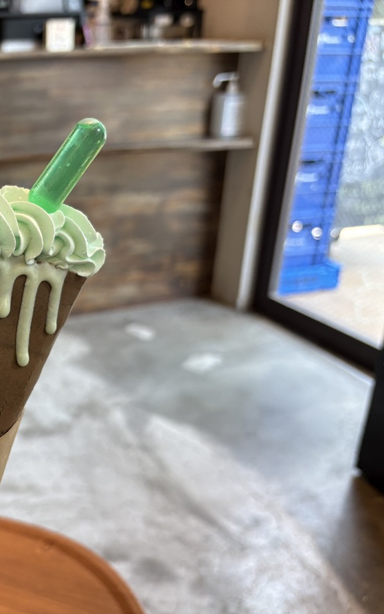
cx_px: -25
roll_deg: +2.3
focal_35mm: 37
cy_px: 307
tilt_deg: -24.4
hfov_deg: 31.1
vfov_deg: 52.7
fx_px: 619
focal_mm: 5.96
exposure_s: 1/100
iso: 80
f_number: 1.6
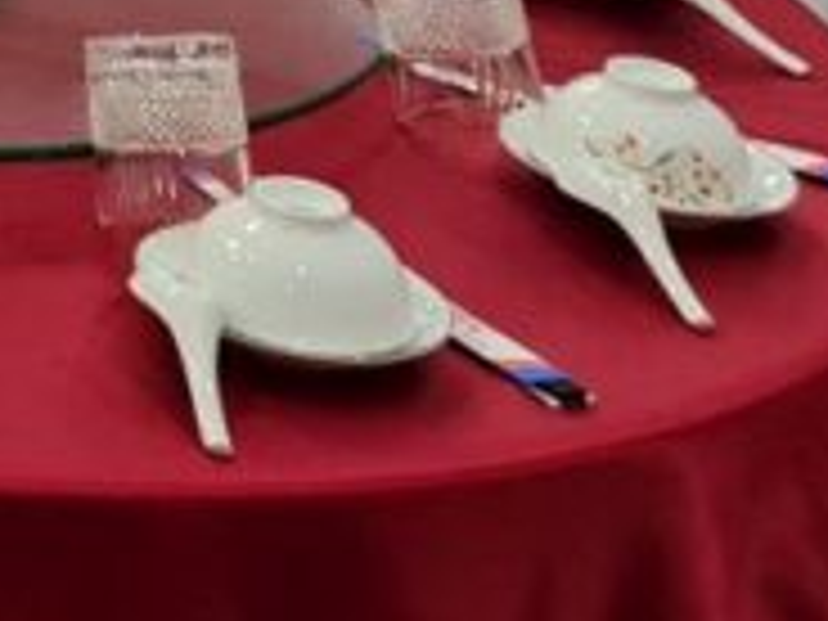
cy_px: -886
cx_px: -868
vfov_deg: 9.5
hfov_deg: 12.4
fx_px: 3325
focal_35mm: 139
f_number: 1.8
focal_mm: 7
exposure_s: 1/100
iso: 320
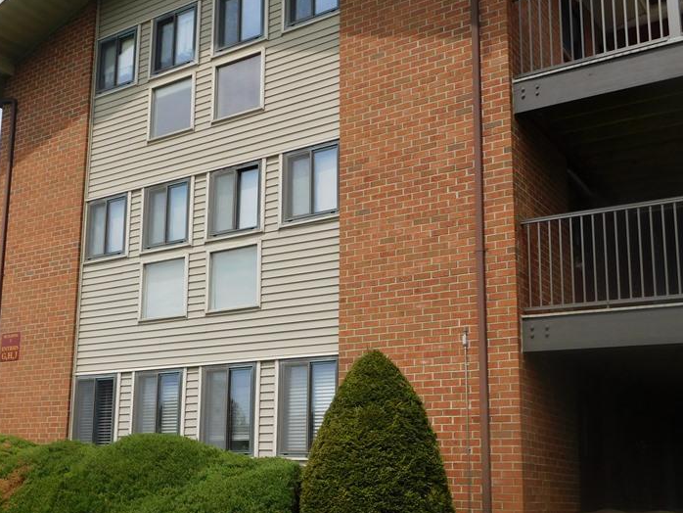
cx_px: 252
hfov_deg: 42.6
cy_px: 323
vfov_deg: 32.7
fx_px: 868
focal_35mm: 44
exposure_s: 1/500
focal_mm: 5.3
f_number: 6.4
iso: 125
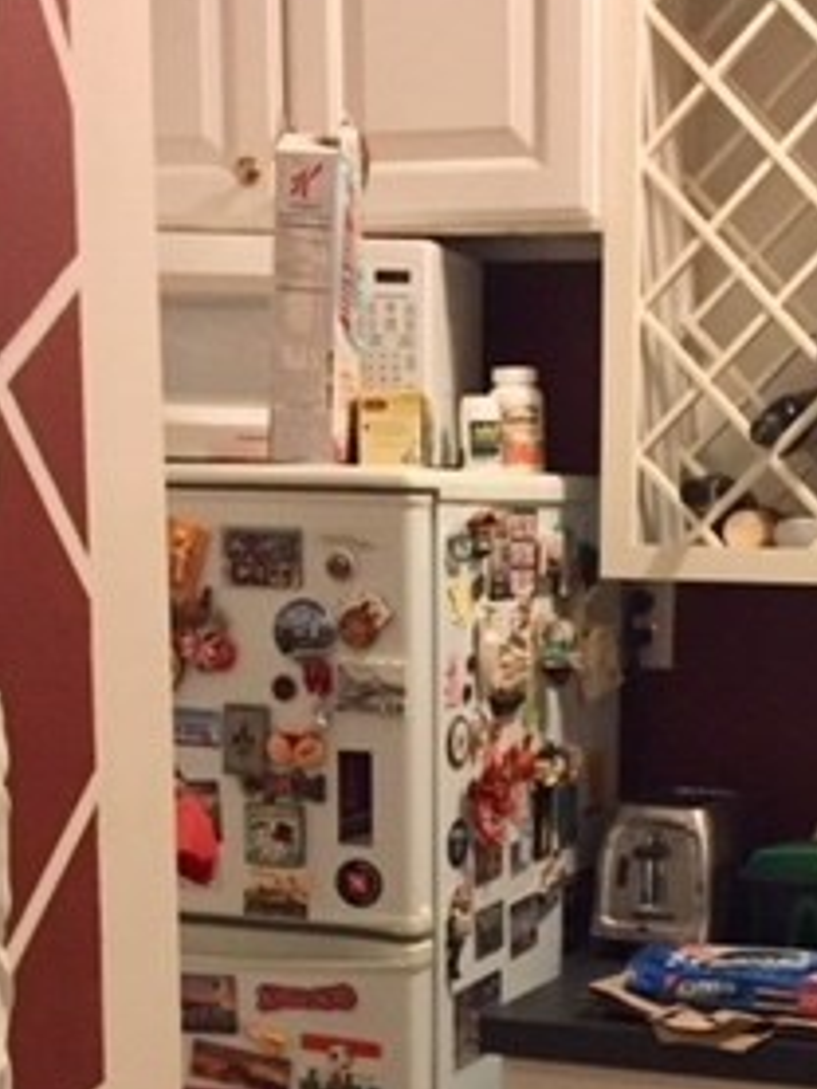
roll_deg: -1.0
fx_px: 2107
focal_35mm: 67
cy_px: 944
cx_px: 652
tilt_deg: -10.5
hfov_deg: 21.7
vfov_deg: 28.1
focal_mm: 4.15
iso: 250
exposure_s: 1/20
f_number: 2.2
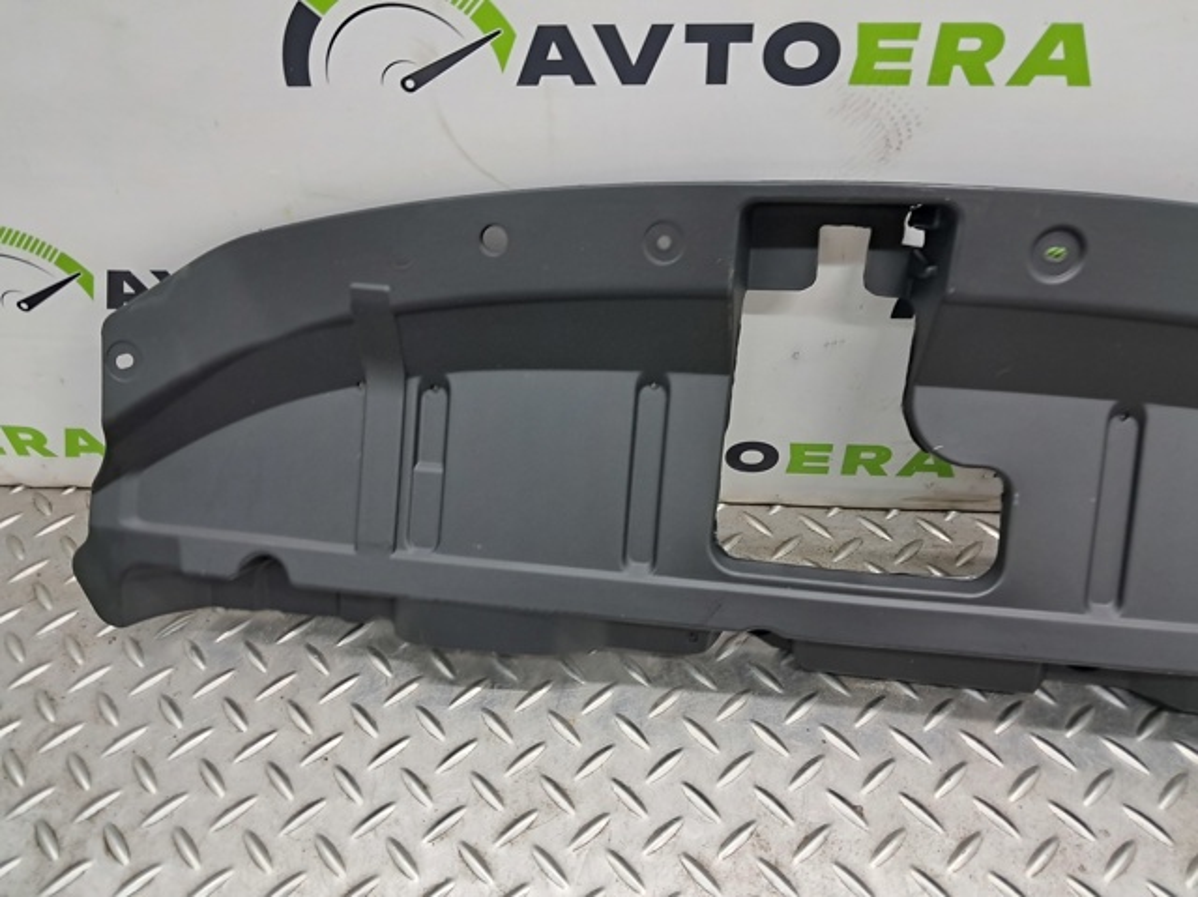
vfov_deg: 51.3
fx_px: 934
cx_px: 599
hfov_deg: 65.4
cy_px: 448
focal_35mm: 27
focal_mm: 4
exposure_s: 1/50
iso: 160
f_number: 1.8
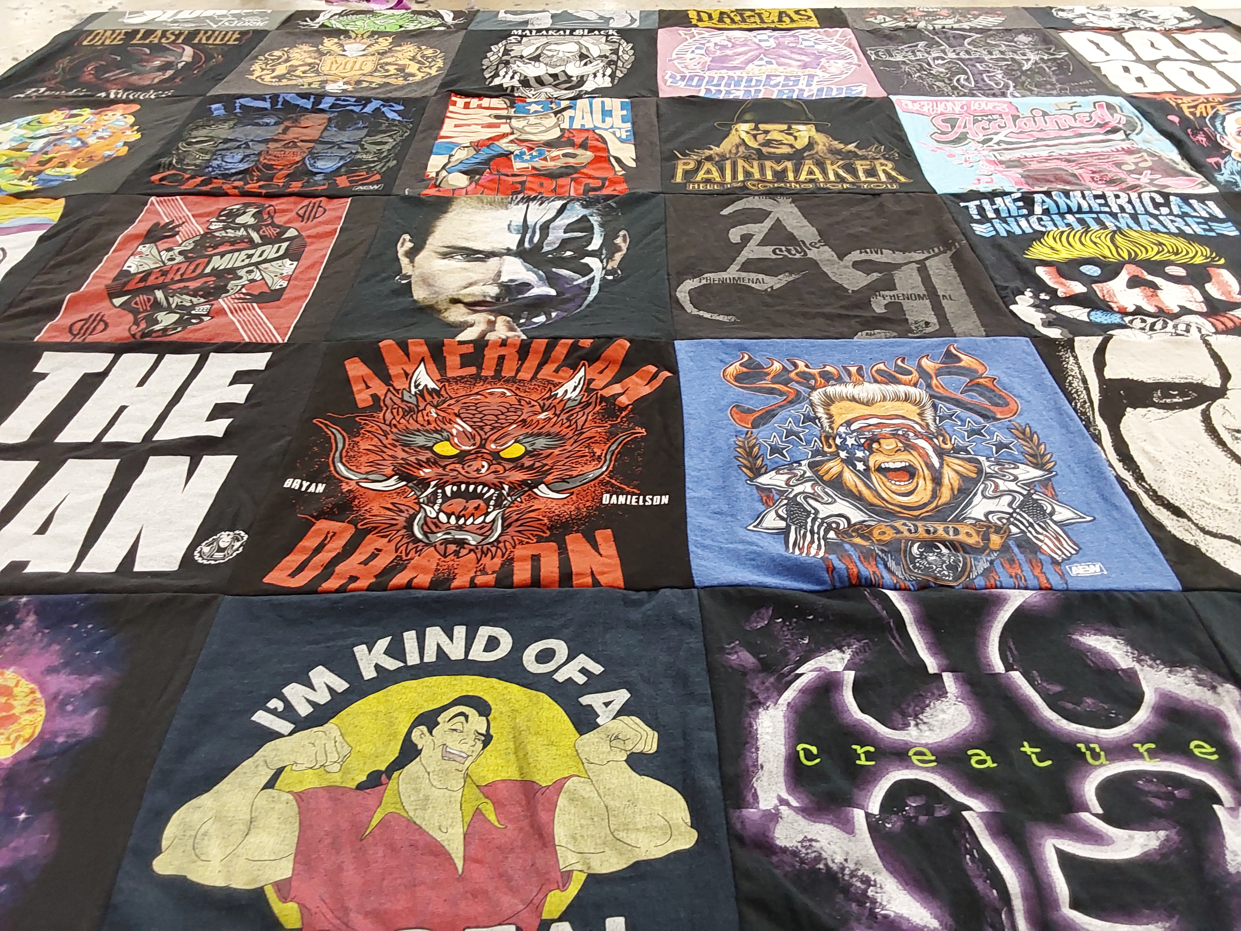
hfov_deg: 63.4
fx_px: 1004
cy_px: 466
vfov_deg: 49.7
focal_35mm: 28
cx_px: 620
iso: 250
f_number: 1.9
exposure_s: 1/60
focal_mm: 2.91
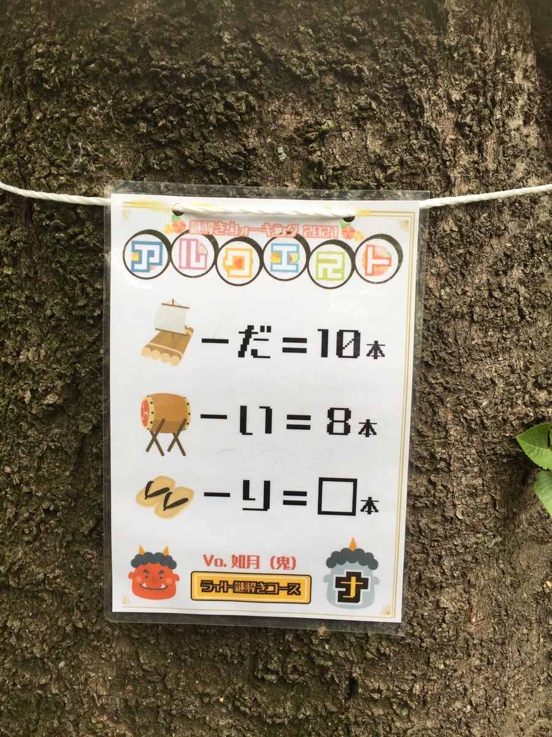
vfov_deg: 61.7
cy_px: 368
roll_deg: +1.7
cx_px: 276
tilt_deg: -4.3
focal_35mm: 29
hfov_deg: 48.2
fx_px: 617
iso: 50
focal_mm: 4.15
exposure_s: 1/120
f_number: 2.2
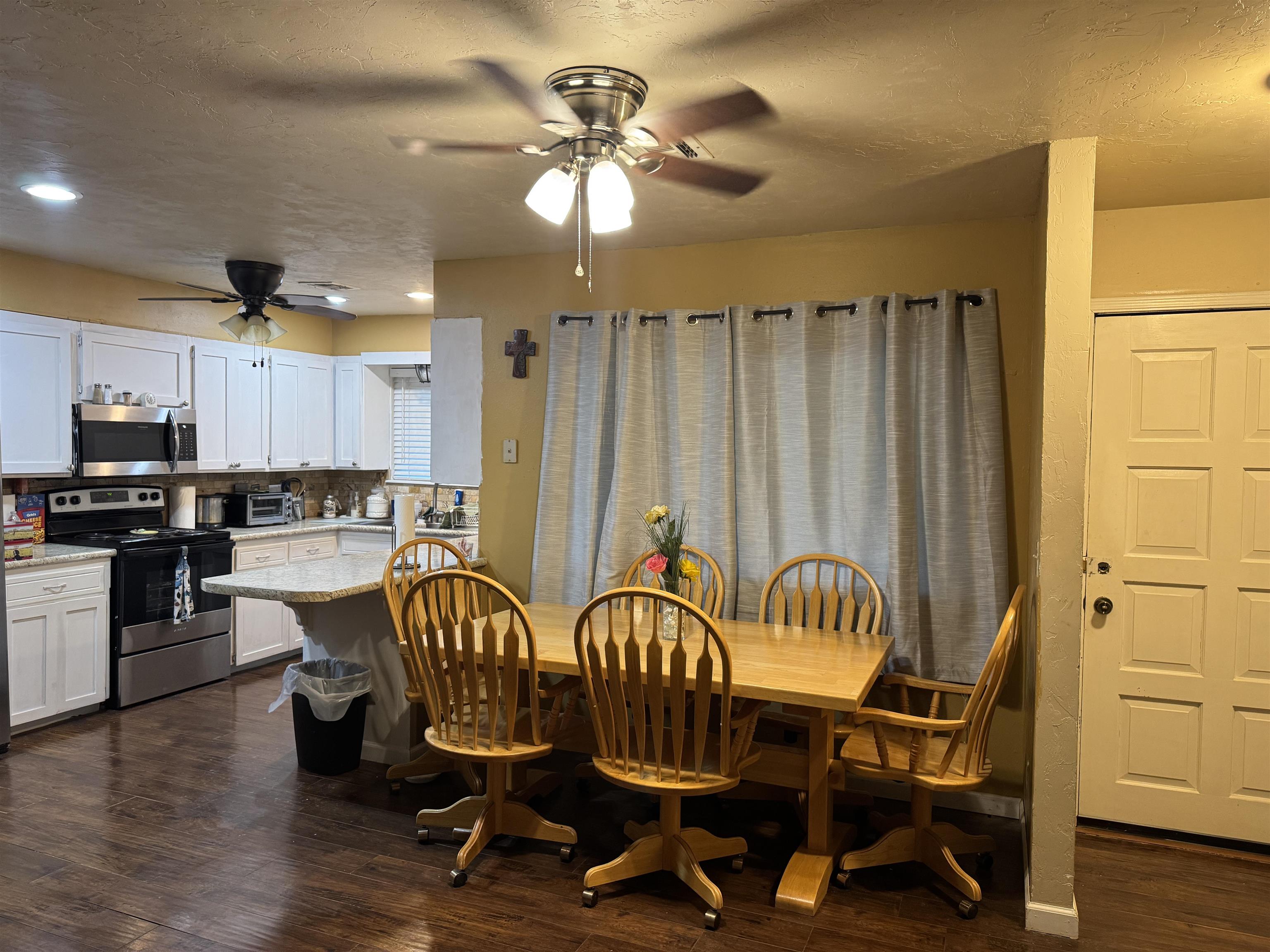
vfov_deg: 56.8
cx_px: 635
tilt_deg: -2.8
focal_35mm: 24
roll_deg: -1.5
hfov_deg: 71.6
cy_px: 476
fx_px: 881
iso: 250
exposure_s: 1/60
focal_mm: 6.76
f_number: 1.78
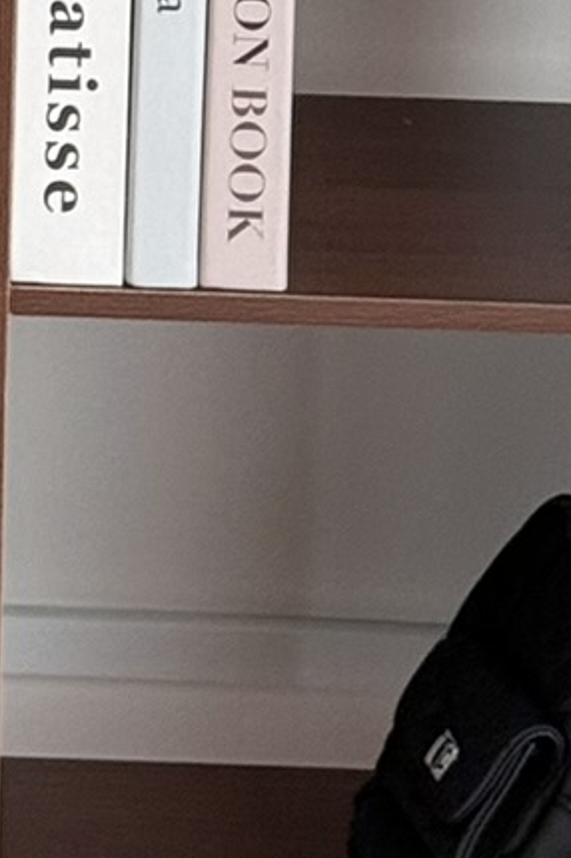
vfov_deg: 8.2
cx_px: -767
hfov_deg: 5.6
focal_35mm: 238
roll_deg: -0.8
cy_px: -868
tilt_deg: -8.3
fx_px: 5671
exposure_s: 1/60
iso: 160
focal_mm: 6.76
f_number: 1.78
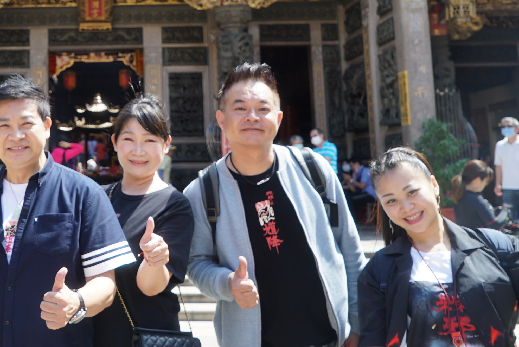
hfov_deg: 36.7
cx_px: 65
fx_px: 736
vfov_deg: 26.1
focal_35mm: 51
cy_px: 71
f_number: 4.5
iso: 100
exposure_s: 1/200
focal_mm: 24
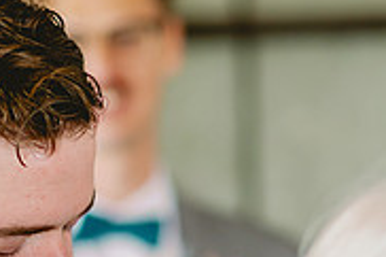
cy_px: 282
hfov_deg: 7.6
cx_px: 216
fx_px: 2903
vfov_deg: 5.0
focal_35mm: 271
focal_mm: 85
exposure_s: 1/160
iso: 400
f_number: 2.2
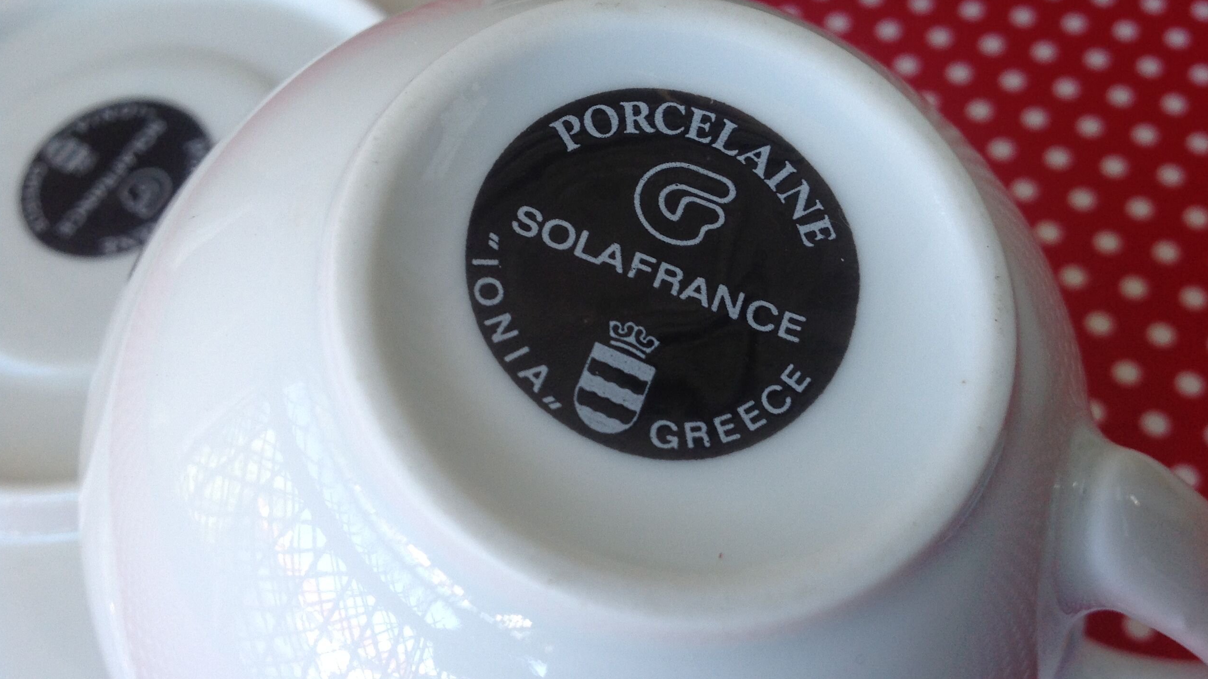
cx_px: 616
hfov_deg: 51.6
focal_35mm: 39
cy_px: 321
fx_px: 1249
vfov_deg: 30.4
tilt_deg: -55.9
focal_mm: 4.28
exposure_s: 1/60
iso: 64
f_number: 2.4
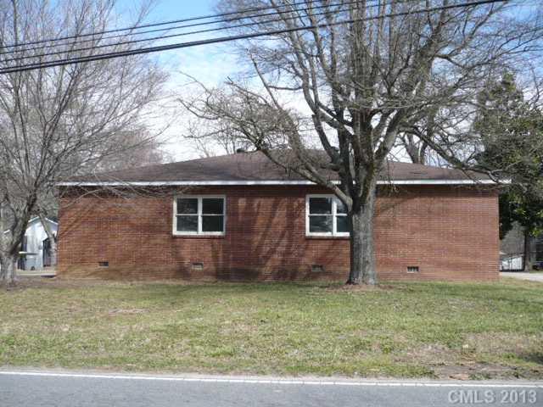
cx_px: 272
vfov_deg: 40.7
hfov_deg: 52.6
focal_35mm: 35
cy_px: 204
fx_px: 549
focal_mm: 5.8
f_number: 2.8
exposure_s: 1/640
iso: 100
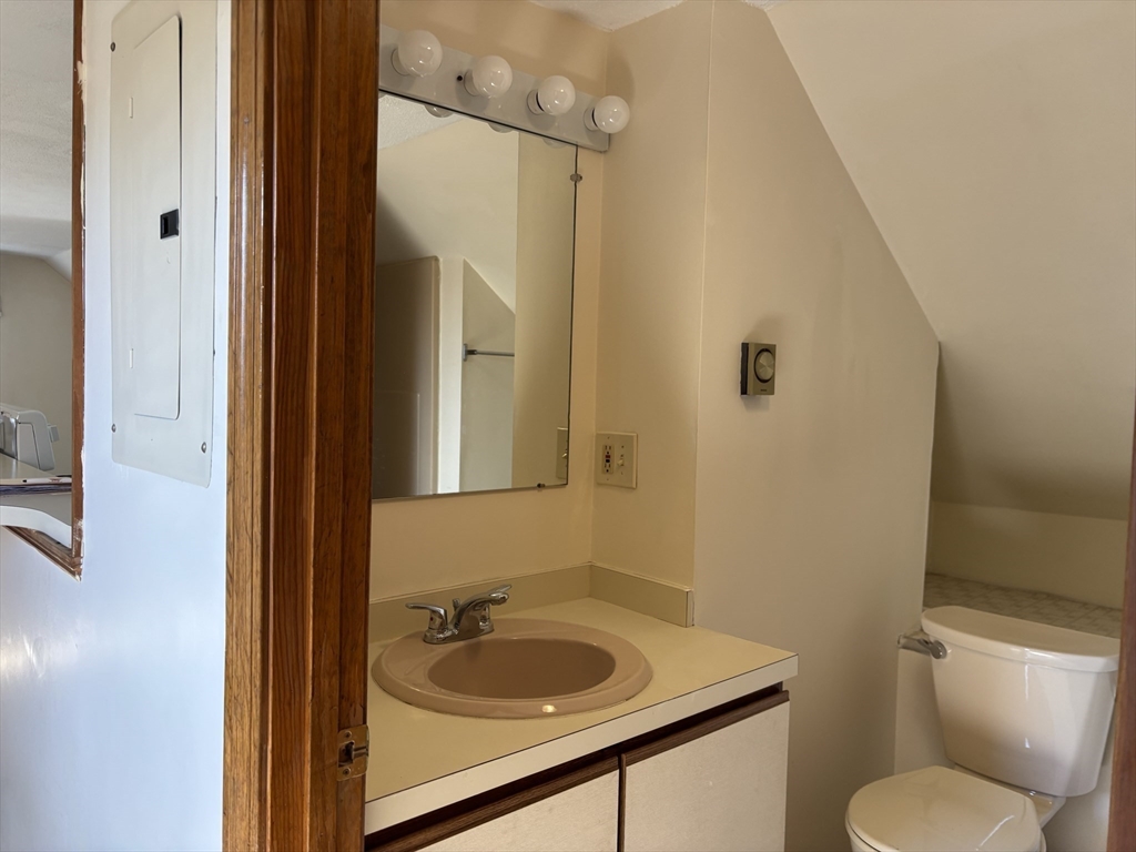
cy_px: 426
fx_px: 853
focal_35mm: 26
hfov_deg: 67.3
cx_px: 568
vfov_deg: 53.1
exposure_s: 1/120
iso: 100
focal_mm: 5.96
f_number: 1.6
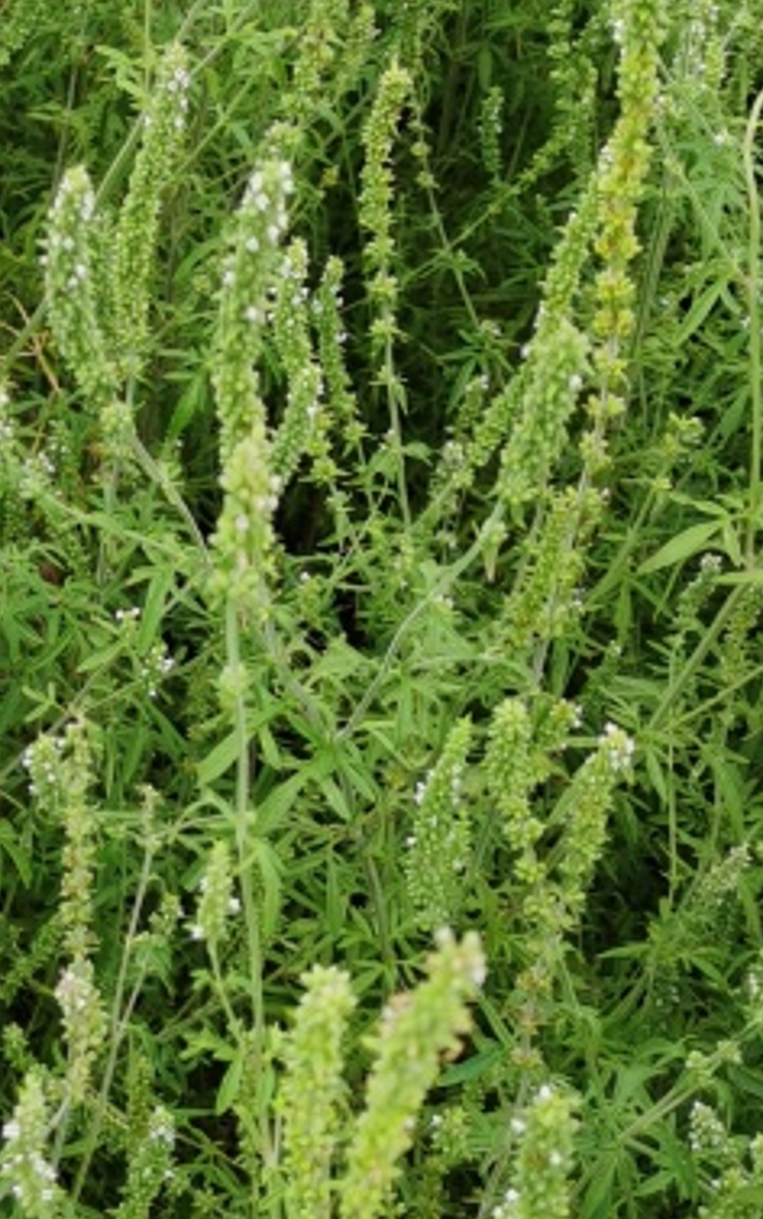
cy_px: 438
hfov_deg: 15.2
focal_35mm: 81
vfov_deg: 25.4
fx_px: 2692
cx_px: -304
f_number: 1.8
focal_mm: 5.58
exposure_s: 1/658
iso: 50
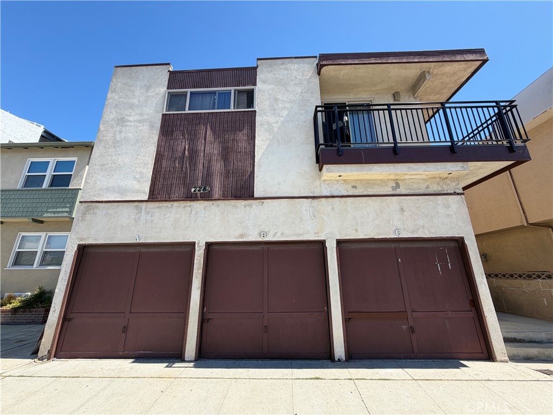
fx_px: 224
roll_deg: +1.3
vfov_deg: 85.7
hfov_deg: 102.1
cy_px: 208
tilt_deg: +17.5
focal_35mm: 14
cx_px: 276
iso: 40
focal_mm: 2.22
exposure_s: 1/770
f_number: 2.2
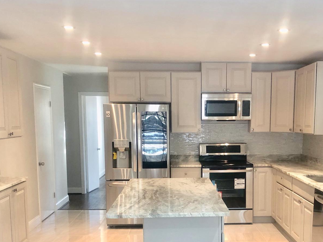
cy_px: 185
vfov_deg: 29.7
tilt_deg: -7.4
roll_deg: +0.6
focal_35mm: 48
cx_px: 201
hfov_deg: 39.4
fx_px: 448
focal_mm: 3.99
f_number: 1.8
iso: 40
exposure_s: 1/20
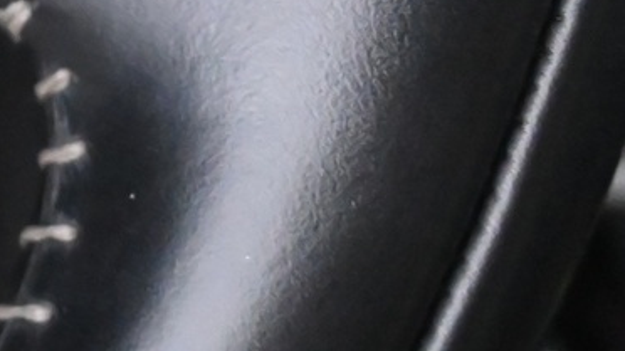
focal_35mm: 137
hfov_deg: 14.0
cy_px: -514
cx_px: -484
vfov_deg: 8.1
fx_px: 2270
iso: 6400
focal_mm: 20
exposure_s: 1/15
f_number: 5
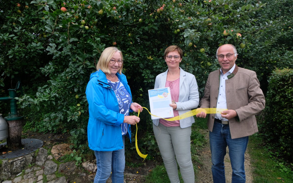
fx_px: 200
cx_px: 144
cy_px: 89
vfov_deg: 49.3
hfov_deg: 72.5
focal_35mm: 25
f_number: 4
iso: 400
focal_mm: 16
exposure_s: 1/400
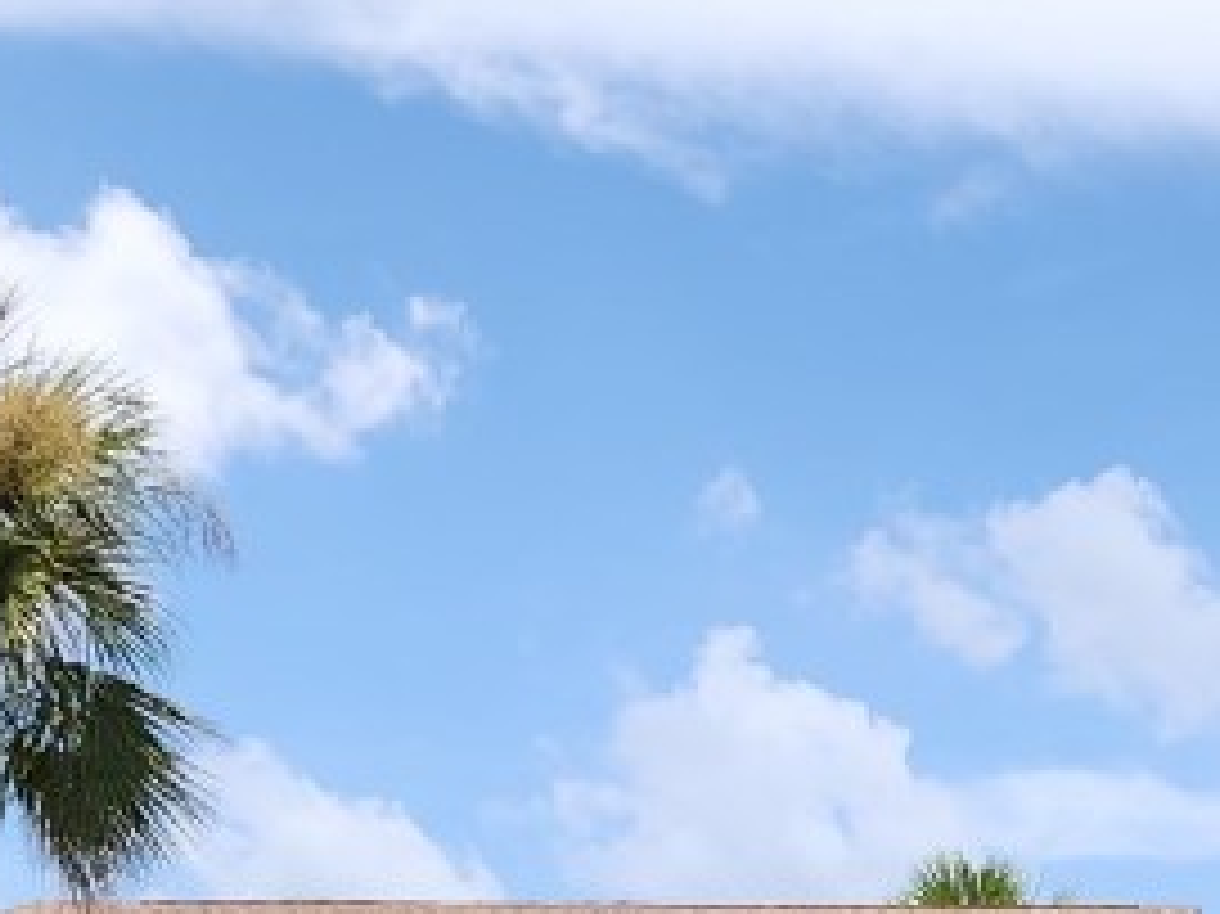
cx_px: 1094
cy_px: 1558
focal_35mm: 87
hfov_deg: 22.0
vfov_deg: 15.1
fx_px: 3065
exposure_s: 1/942
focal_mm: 6.4
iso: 12
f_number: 1.8
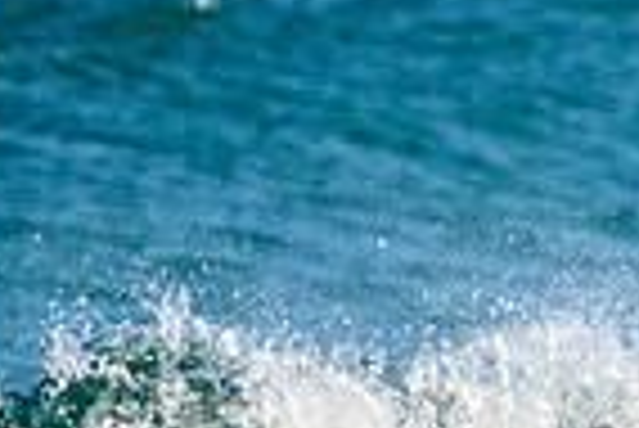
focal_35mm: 3275
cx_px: 1022
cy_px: 619
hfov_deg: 0.6
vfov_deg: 0.4
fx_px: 58190
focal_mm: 800
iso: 900
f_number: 11
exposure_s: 1/2000
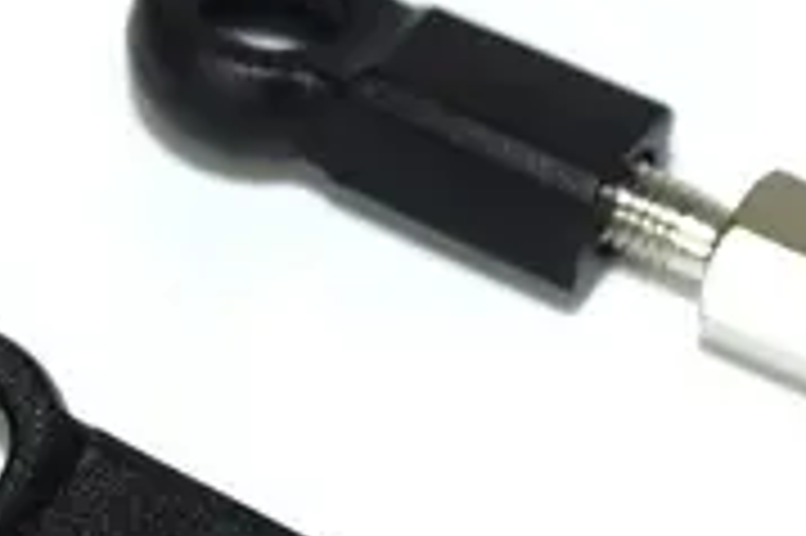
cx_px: 684
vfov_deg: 5.1
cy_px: 383
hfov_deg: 7.7
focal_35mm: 268
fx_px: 5995
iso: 100
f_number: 8
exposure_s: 1/80
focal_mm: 40
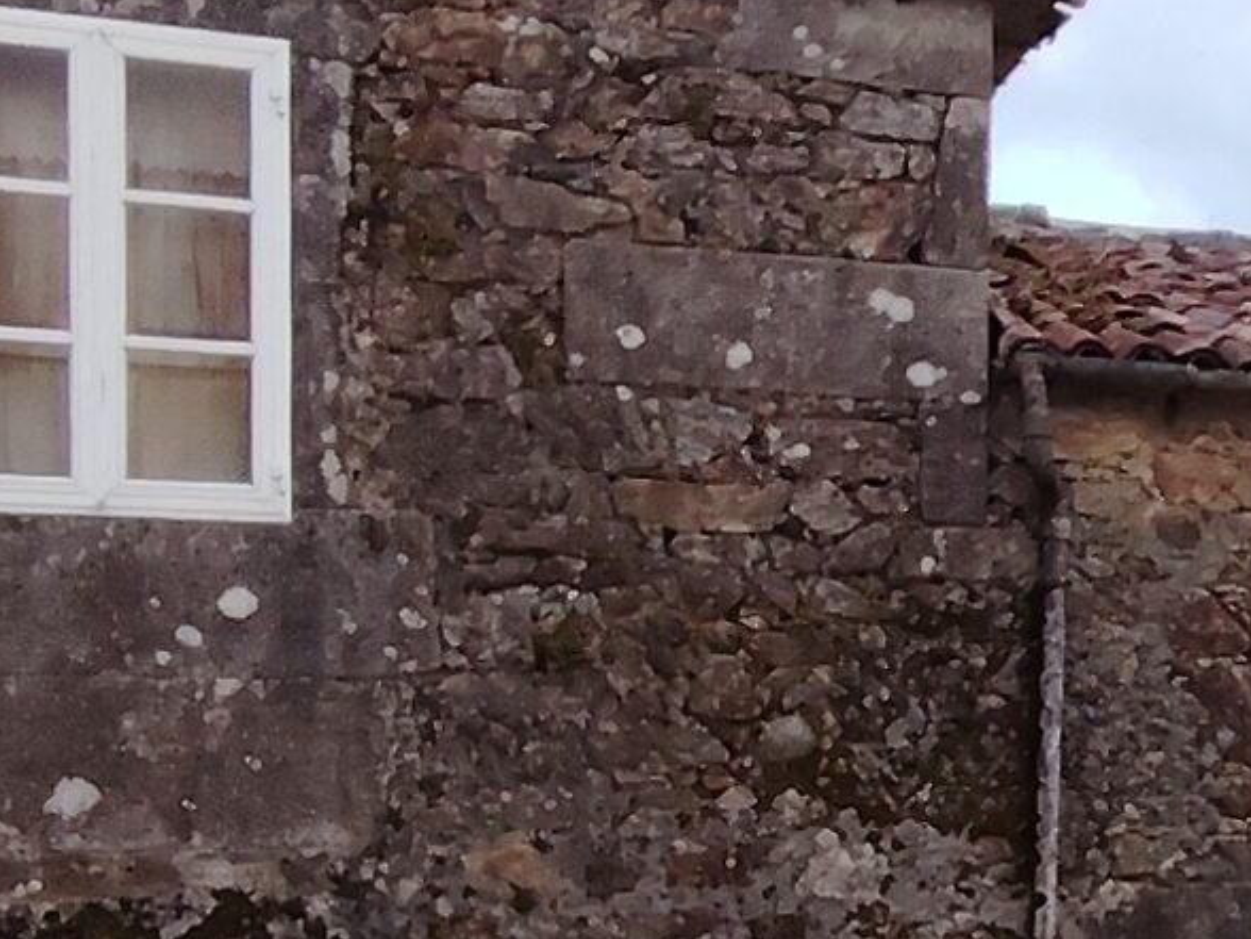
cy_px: 811
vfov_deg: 19.6
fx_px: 2674
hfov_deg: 24.3
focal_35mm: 74
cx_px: 1440
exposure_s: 1/528
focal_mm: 1.43
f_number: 2.2
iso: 100
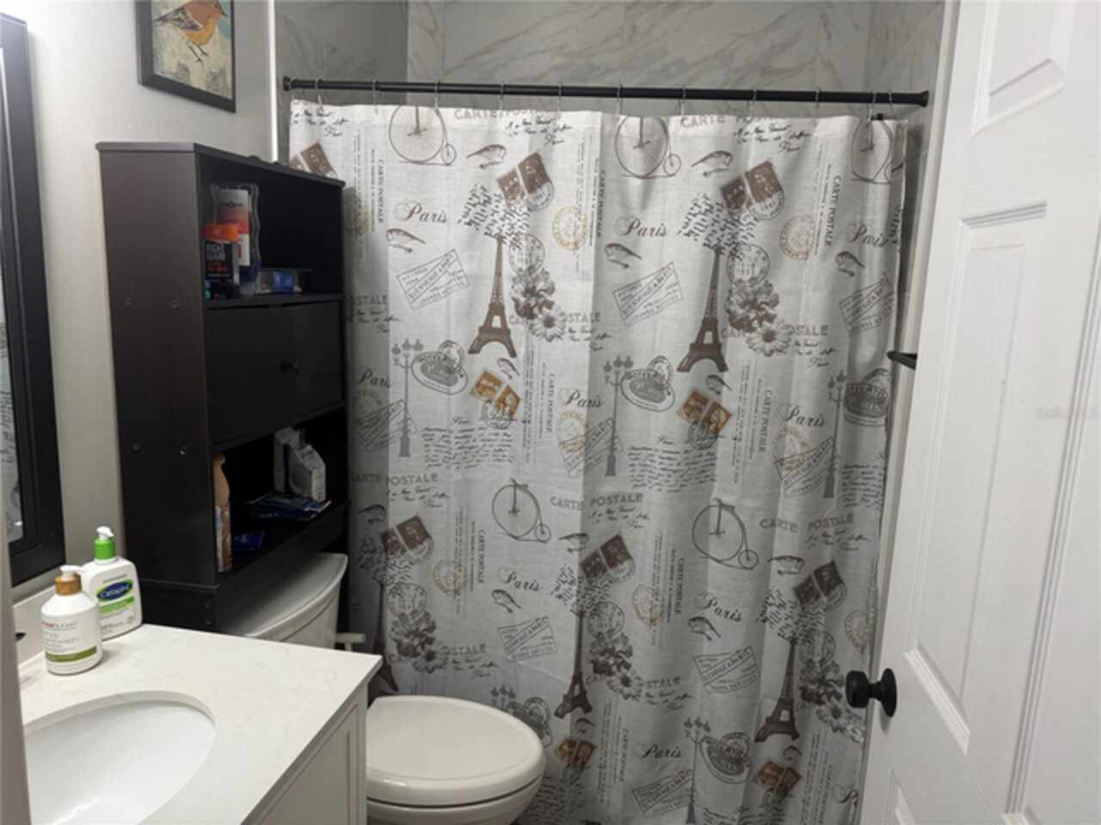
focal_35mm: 24
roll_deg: -2.3
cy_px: 412
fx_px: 763
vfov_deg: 56.8
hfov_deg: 71.6
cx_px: 550
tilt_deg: -11.9
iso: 200
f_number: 1.78
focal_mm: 6.76
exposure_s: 1/60
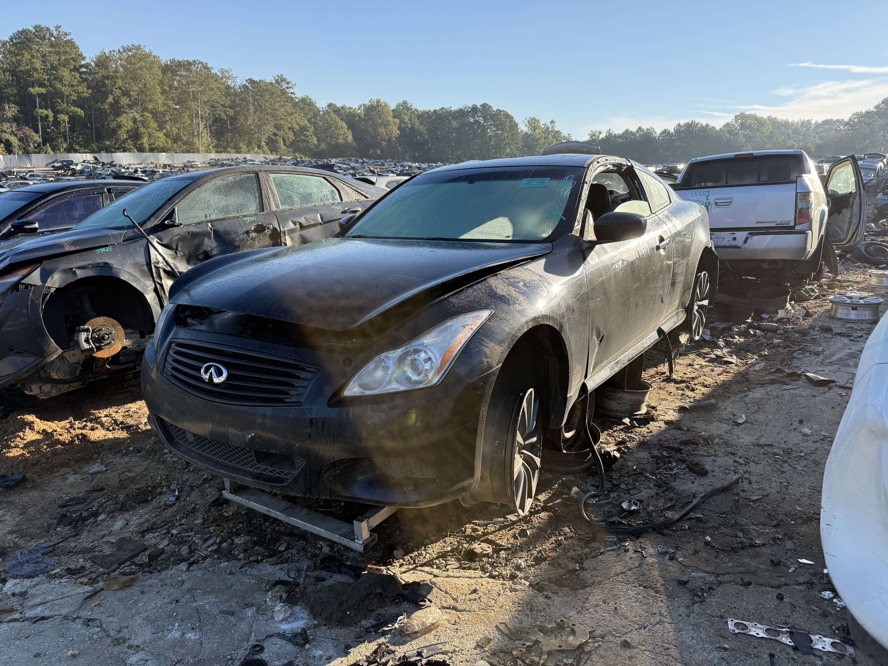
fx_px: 616
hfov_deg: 71.6
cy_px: 333
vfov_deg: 56.8
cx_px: 444
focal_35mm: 24
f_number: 1.78
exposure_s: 1/1770
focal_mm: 6.76
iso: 100
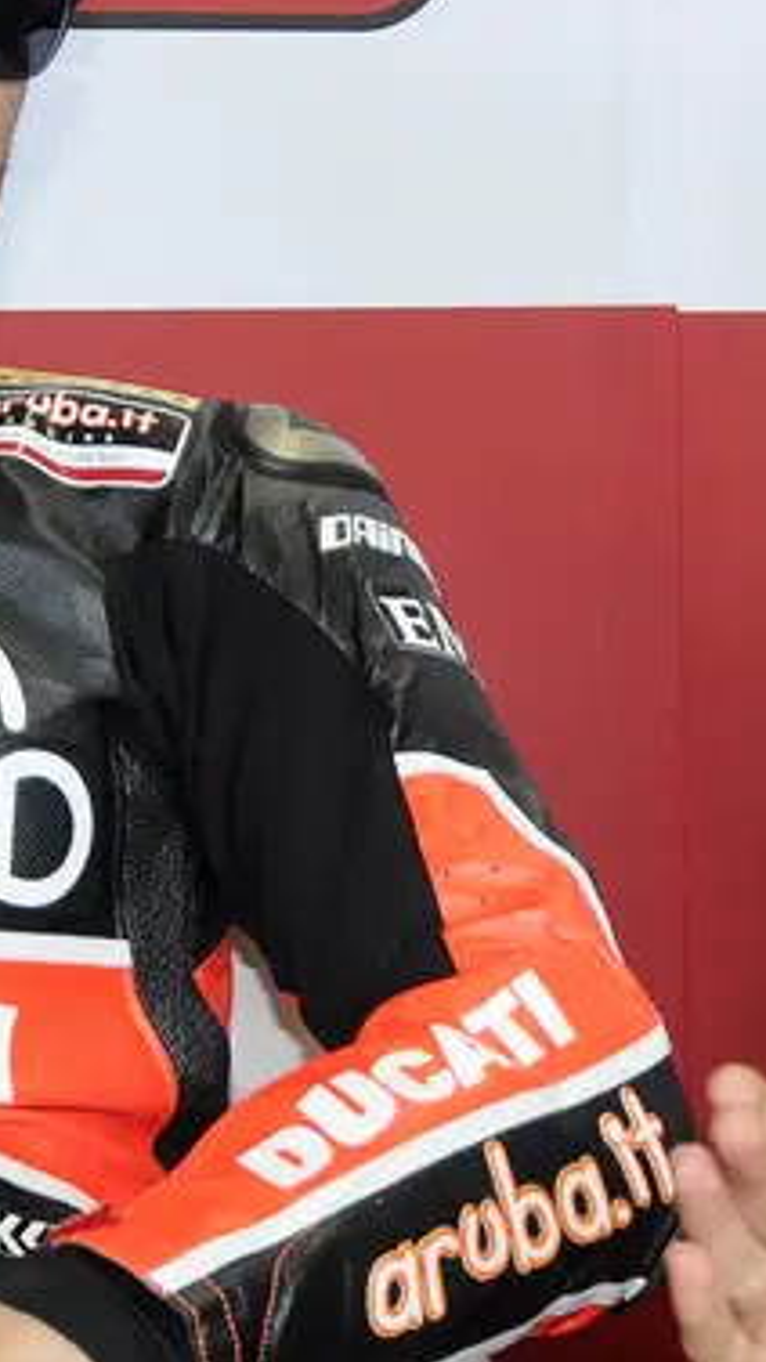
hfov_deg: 11.0
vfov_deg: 19.4
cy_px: 500
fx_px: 3973
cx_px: 596
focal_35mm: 110
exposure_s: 1/125
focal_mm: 22
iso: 800
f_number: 4
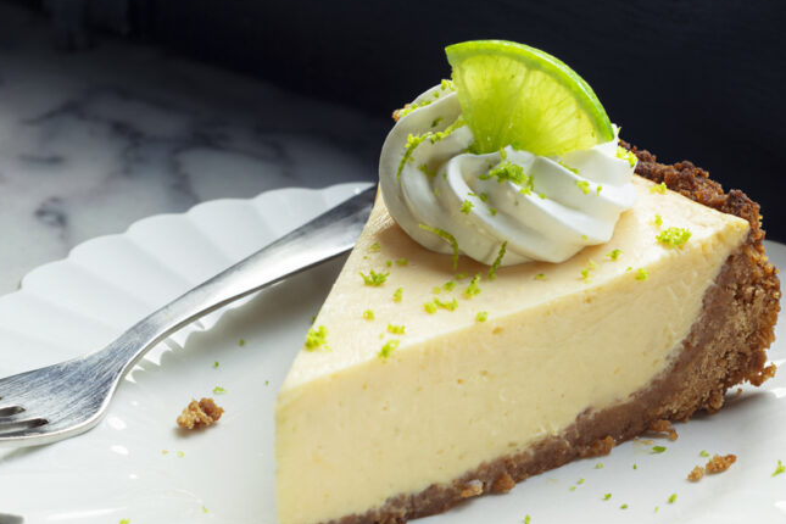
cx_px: 439
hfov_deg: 17.2
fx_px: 2598
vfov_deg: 11.5
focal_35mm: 119
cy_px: 378
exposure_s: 1/5
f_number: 9
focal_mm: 50
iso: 100
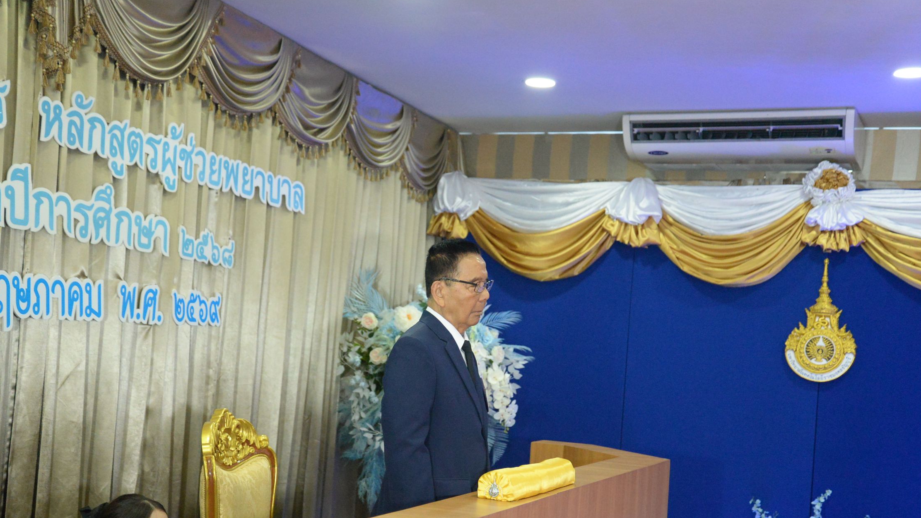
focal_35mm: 53
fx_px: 1294
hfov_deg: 39.2
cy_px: 339
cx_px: 476
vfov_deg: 22.6
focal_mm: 45
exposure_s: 1/400
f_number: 4.2
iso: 6400
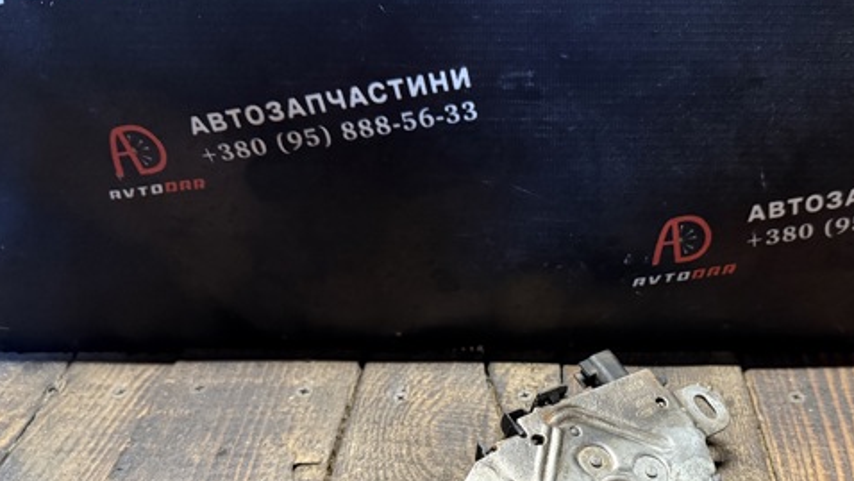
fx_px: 793
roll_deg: +0.0
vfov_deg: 32.9
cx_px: 566
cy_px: 376
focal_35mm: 35
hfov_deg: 55.5
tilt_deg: -36.1
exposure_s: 1/33
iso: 640
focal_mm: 6.76
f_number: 1.78
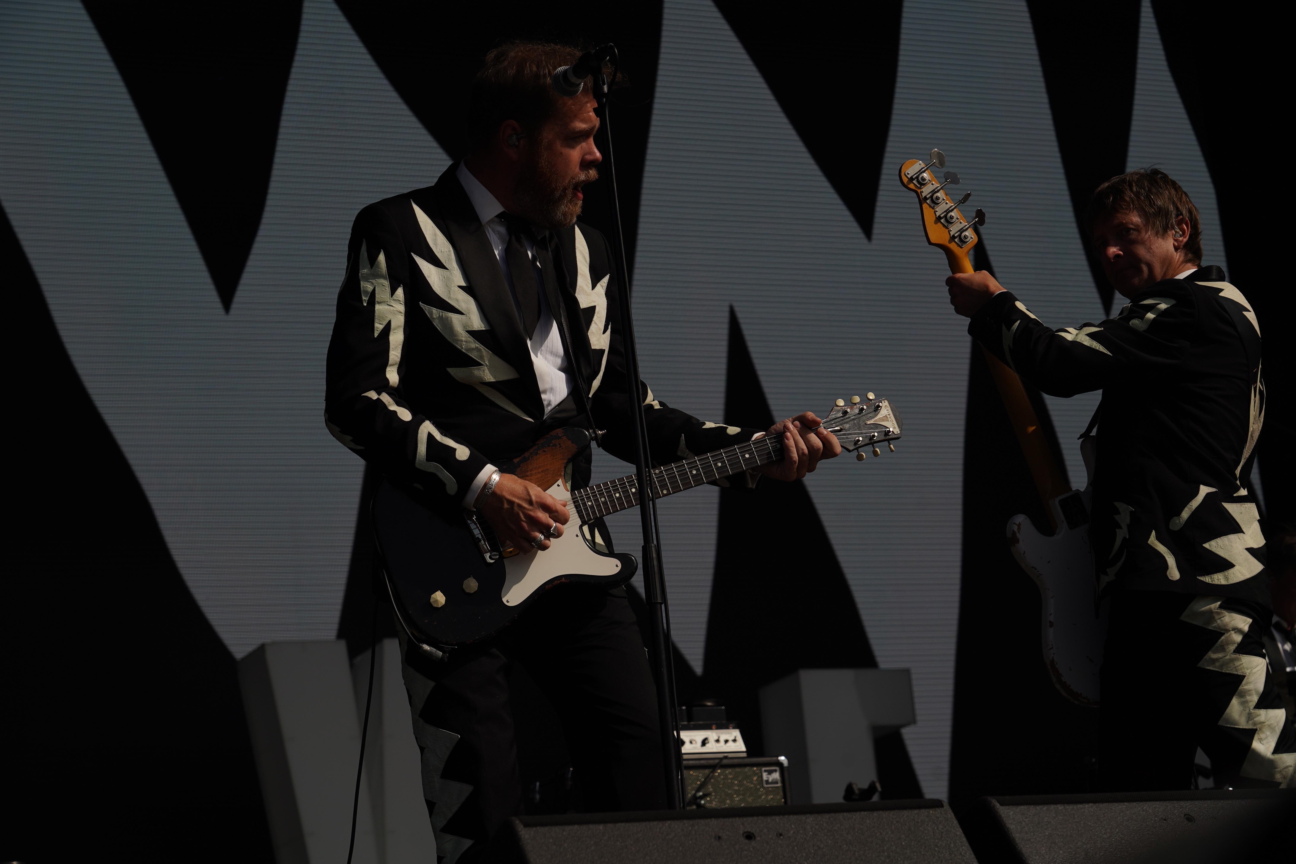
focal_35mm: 83
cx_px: 648
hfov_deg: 24.5
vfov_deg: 16.5
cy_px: 432
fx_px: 2988
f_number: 8
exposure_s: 1/1250
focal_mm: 83
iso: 100
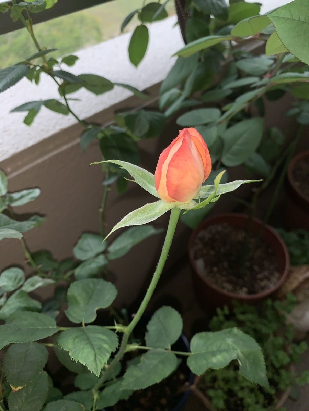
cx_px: 154
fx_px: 309
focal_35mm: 26
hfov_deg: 53.1
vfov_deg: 67.3
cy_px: 206
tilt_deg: -48.7
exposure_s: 1/288
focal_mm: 4.25
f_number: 1.8
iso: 25
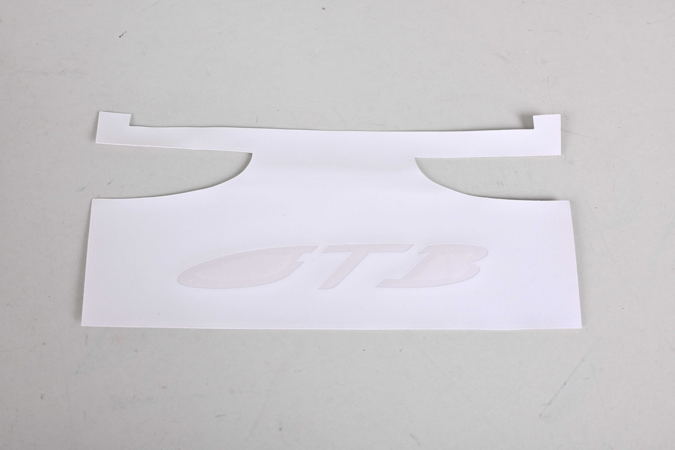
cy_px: 225
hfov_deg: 59.5
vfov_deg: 41.7
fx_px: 591
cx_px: 338
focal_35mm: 32
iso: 400
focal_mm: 21
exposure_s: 1/160
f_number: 10
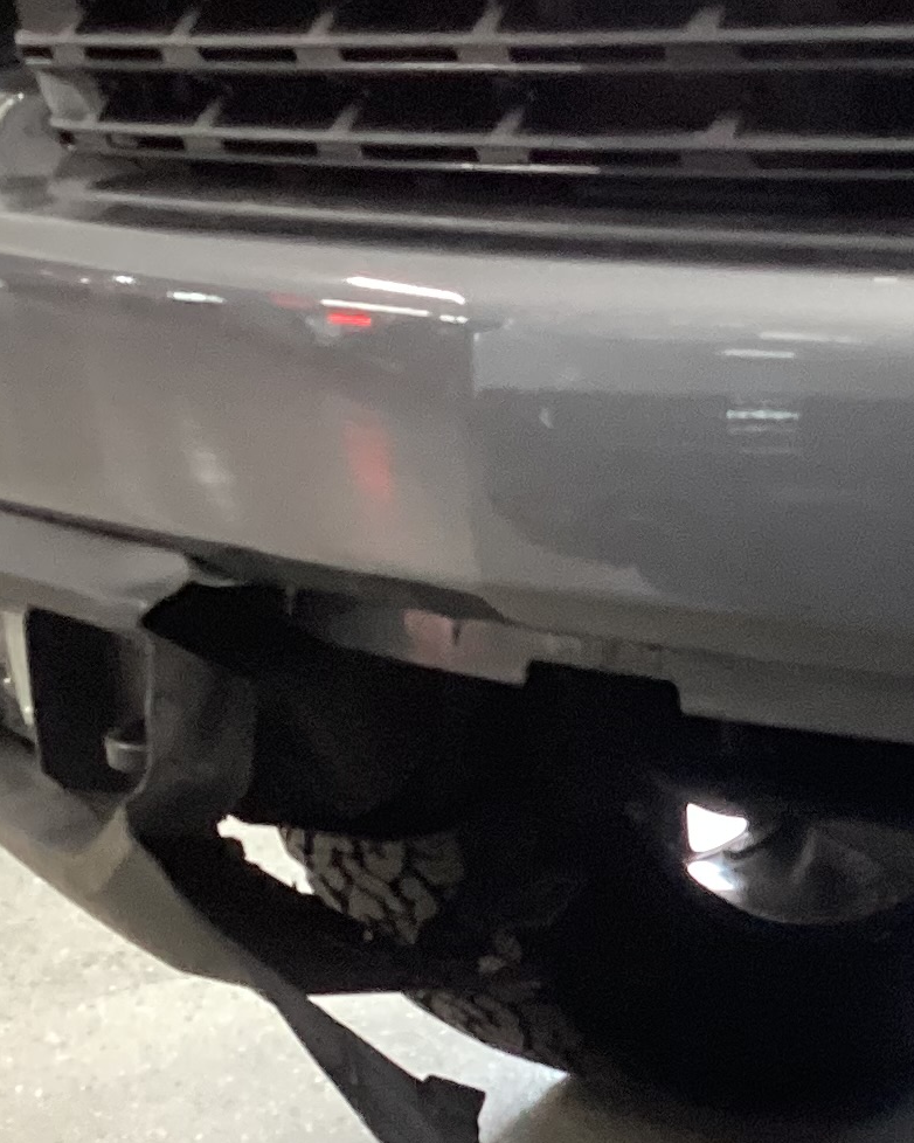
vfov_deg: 18.8
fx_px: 3416
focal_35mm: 101
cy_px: 923
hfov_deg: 14.4
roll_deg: -0.6
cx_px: 1268
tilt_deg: -17.4
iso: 320
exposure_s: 1/33
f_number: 2.4
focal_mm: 3.3
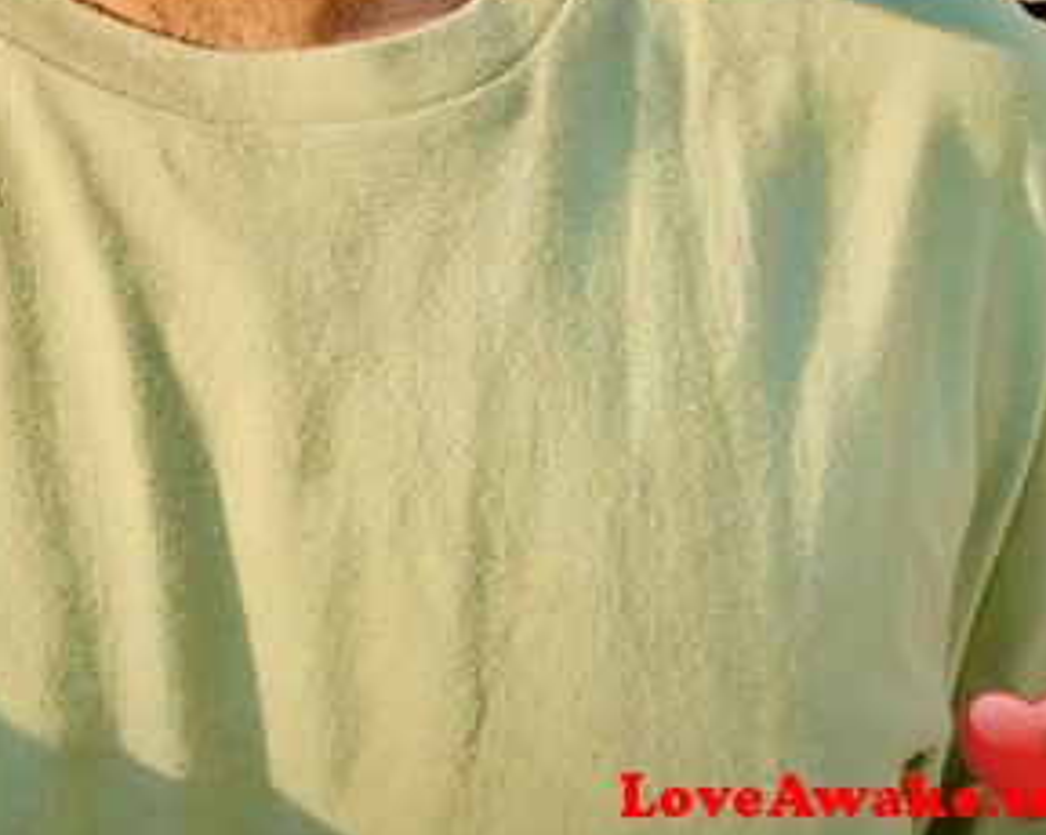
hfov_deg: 24.7
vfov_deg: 18.0
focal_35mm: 76
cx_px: 209
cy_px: -410
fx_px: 2351
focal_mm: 2.87
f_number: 2.2
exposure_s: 1/362
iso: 16
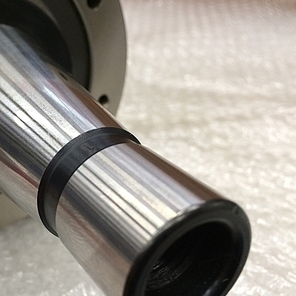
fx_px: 397
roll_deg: -4.8
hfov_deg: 39.5
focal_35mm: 41
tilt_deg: -32.8
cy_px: 158
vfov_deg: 40.9
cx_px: 63
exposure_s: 1/30
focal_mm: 4.15
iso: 80
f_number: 2.2
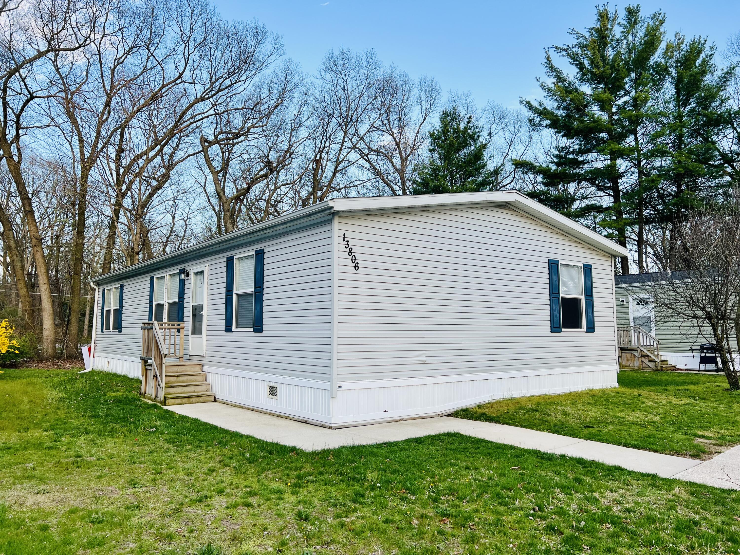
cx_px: 370
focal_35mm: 26
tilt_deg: +5.1
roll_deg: -0.2
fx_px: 556
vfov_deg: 53.1
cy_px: 278
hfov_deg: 67.3
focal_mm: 5.7
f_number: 1.5
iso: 50
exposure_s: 1/687
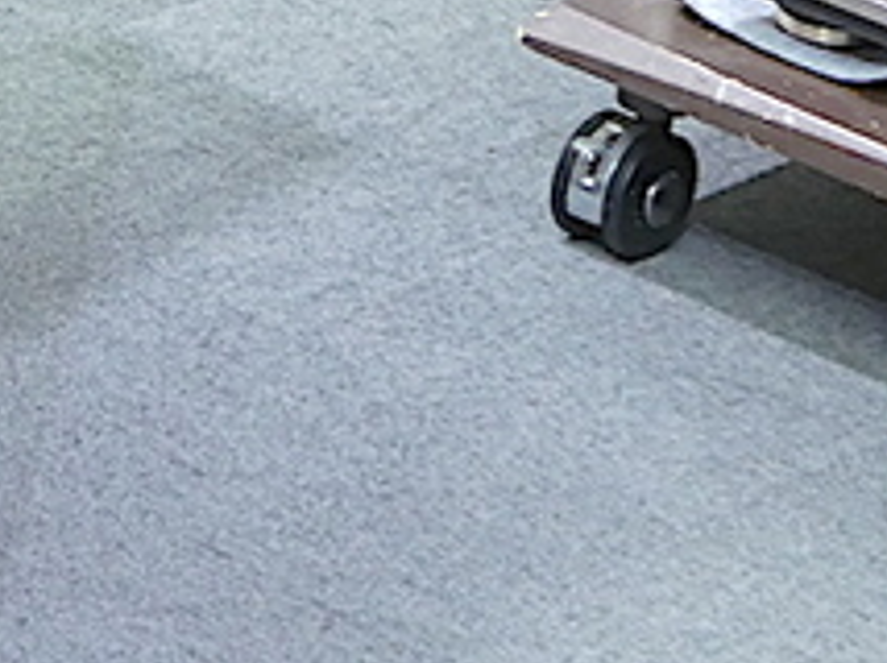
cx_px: -841
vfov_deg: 7.0
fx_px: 5401
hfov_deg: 8.9
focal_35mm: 211
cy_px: -153
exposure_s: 1/2.5
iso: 200
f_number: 4
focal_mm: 8.4
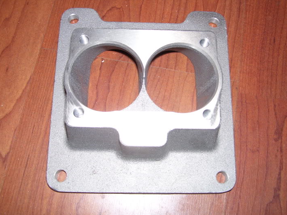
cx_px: 155
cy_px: 97
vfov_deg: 34.3
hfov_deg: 44.7
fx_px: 348
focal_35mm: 42
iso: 125
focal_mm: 6
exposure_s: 1/60
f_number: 2.7
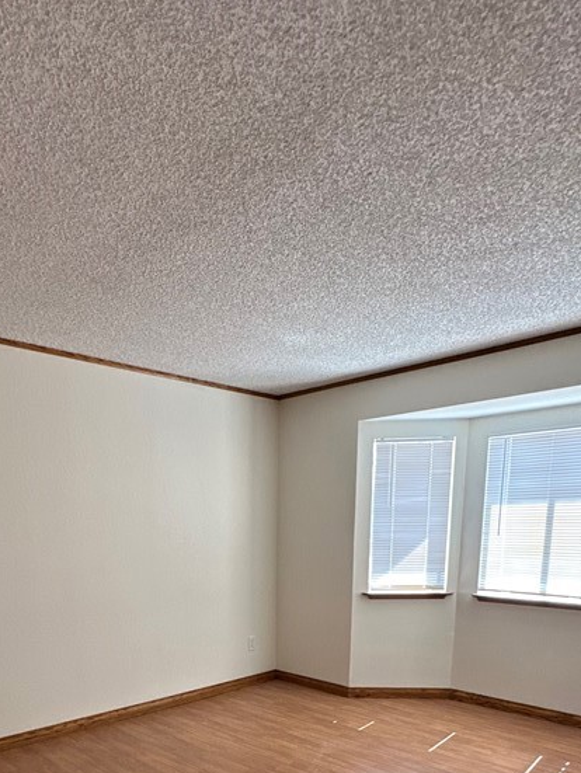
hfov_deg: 52.7
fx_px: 581
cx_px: 232
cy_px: 636
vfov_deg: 60.9
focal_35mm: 26
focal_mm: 2.22
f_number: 2.2
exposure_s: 1/120
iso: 200
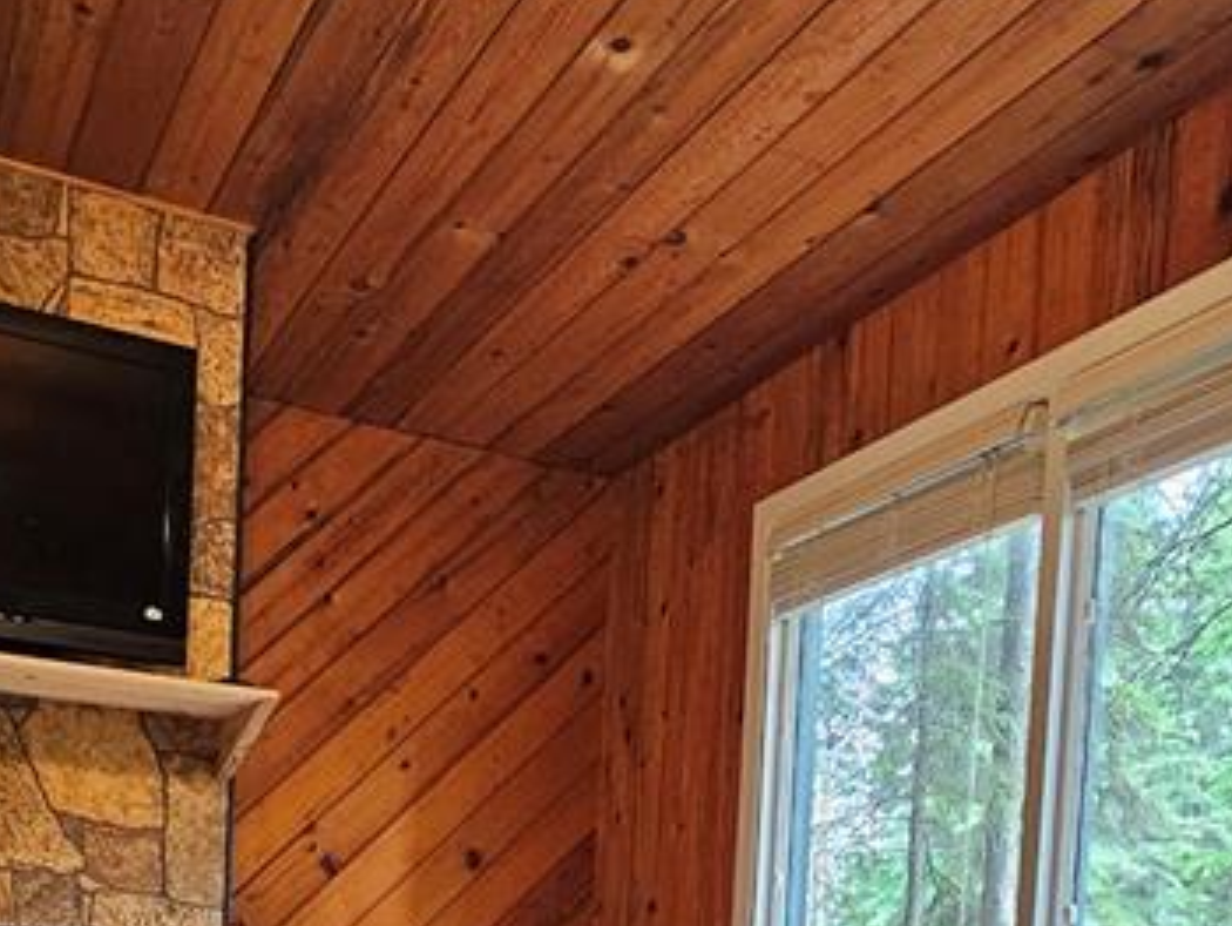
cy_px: 1134
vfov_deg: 31.2
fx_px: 1353
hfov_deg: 48.5
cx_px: 461
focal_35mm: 38
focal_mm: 2.2
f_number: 2.2
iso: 200
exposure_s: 1/60
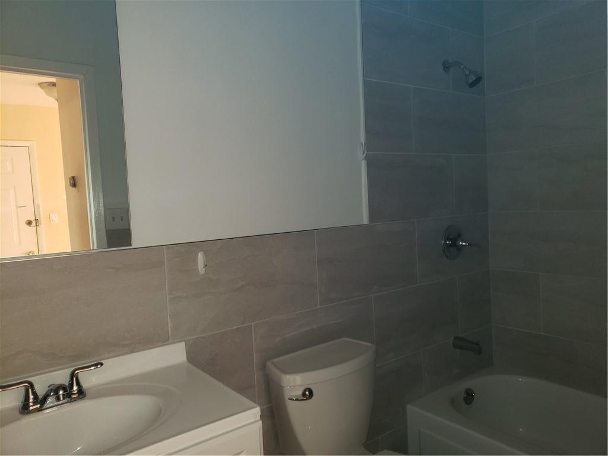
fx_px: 457
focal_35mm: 26
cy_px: 228
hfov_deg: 67.3
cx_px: 304
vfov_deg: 53.1
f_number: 1.5
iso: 100
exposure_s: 1/60
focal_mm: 4.3
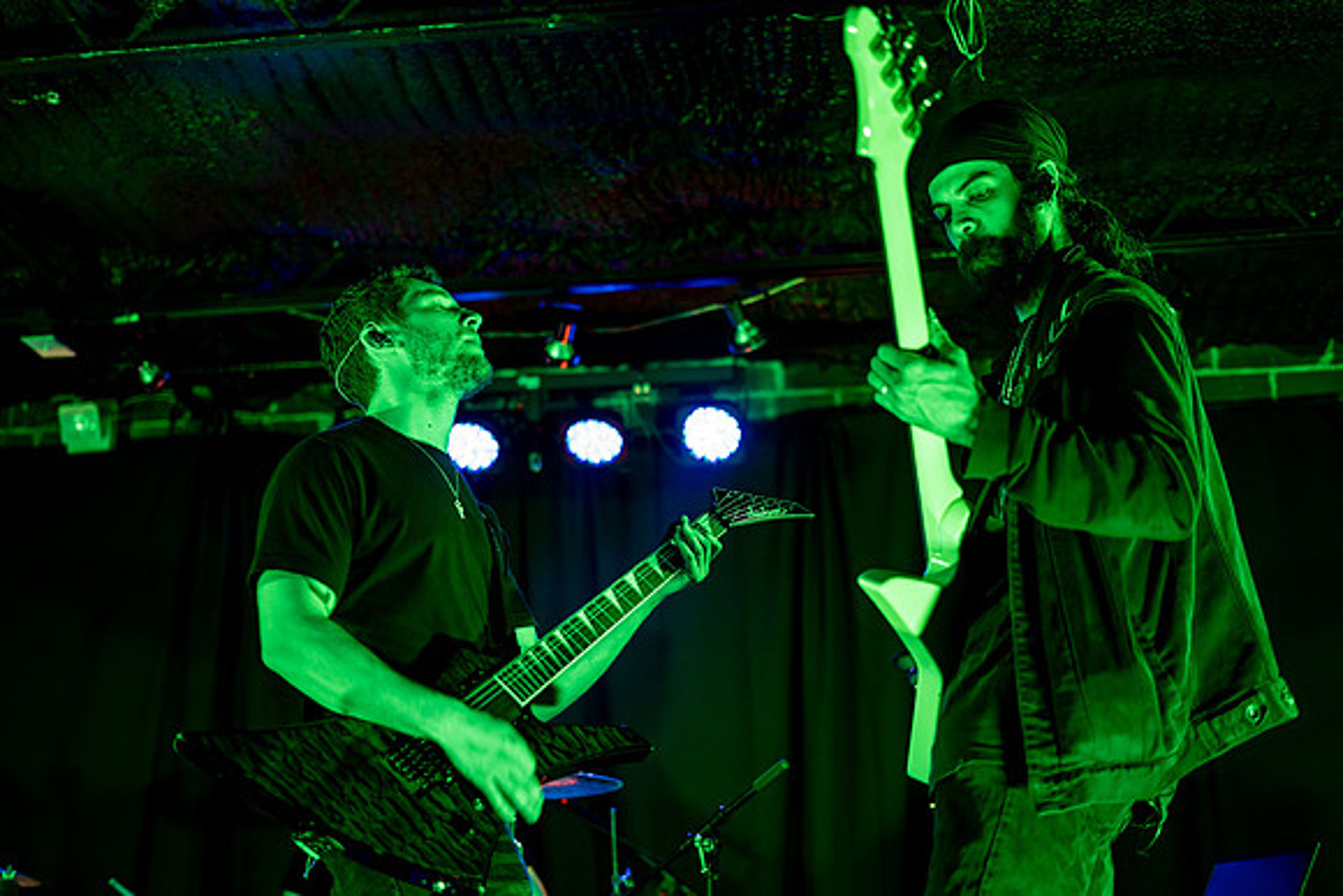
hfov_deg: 39.6
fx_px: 1866
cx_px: 672
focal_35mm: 50
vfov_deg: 27.0
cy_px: 448
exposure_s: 1/160
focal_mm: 50
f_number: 2
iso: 1000
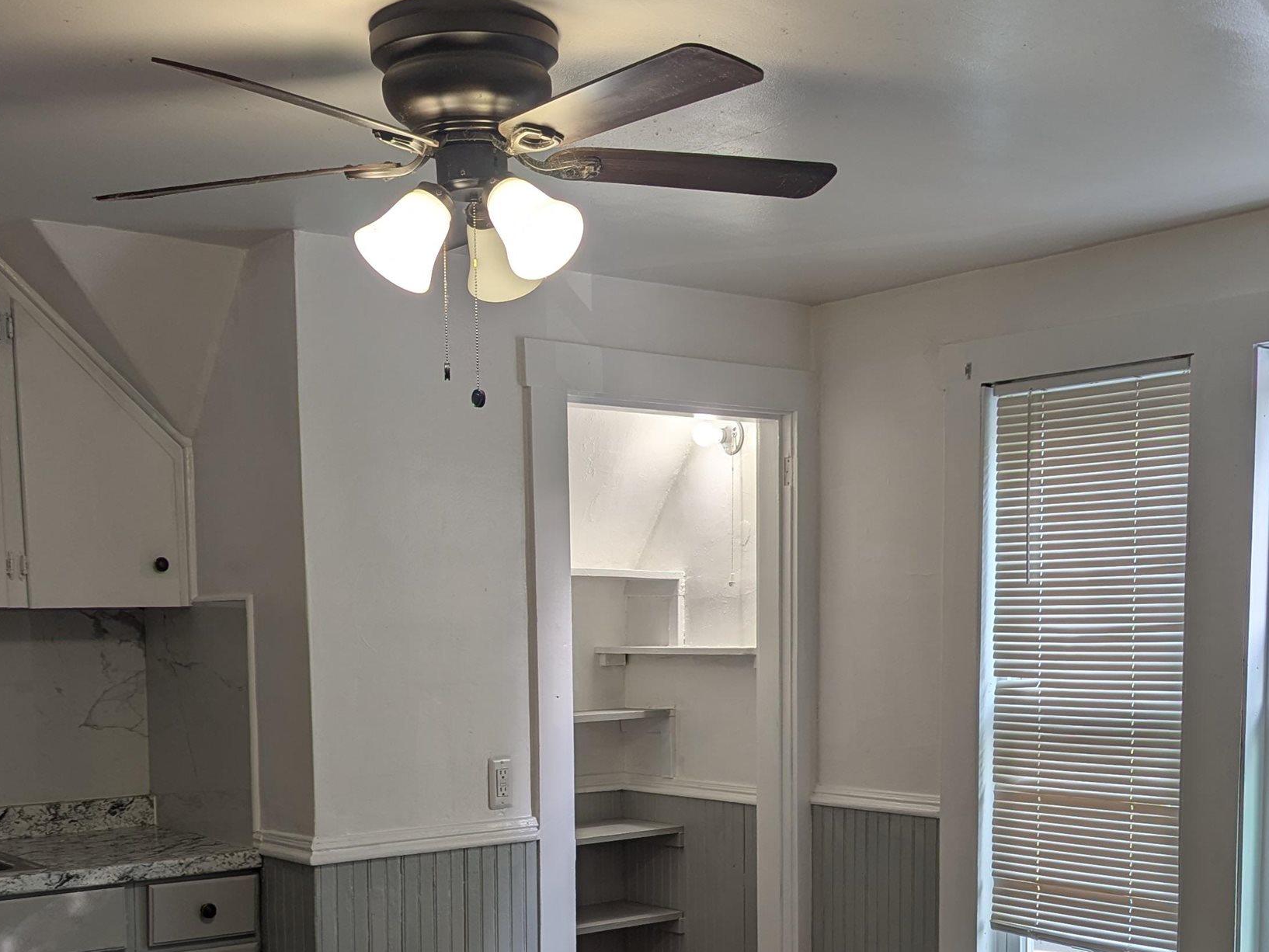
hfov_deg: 42.0
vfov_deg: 31.4
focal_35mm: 45
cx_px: 708
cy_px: 755
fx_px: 1650
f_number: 1.85
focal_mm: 6.81
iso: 60
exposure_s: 1/154
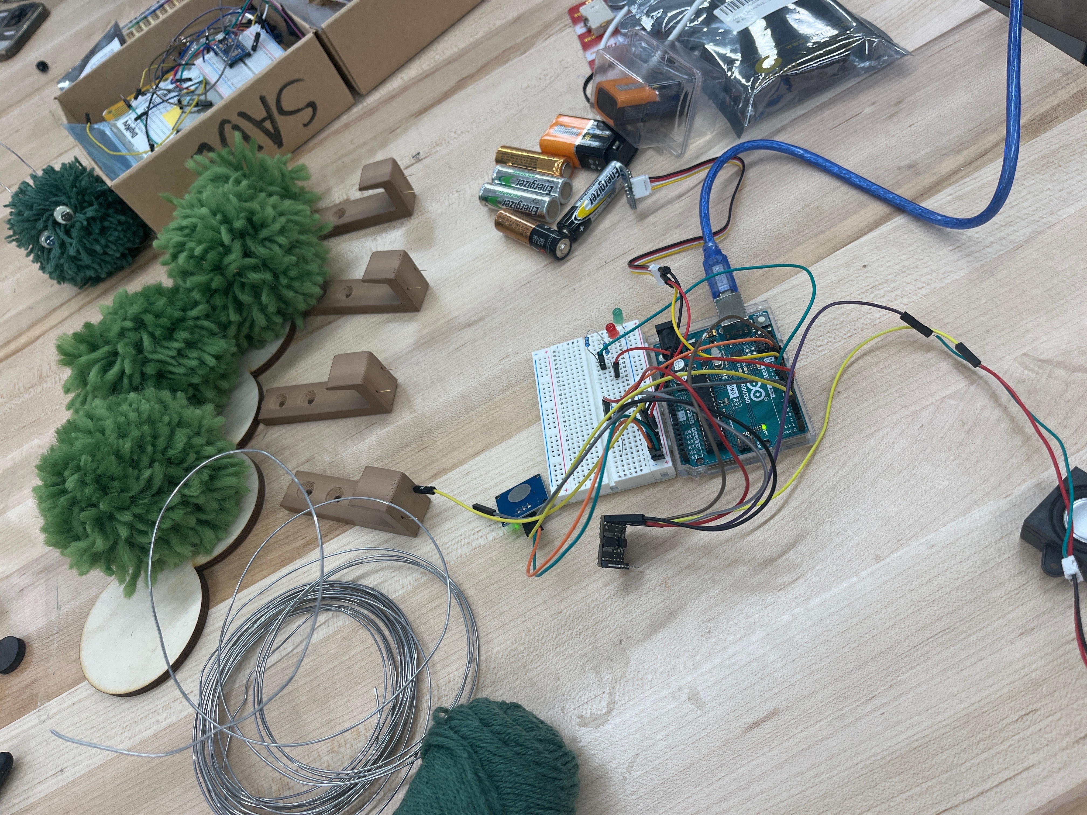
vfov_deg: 53.1
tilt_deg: -53.6
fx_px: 816
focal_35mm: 26
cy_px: 408
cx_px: 544
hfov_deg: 67.3
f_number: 1.6
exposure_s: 1/120
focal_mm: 5.1
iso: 64
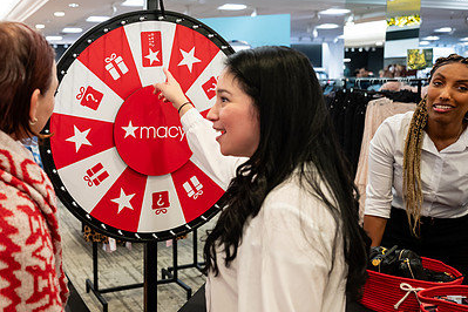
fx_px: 507
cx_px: 142
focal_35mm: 39
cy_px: 145
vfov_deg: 34.2
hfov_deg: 48.4
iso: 1000
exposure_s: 1/125
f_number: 3.2
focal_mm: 26.5
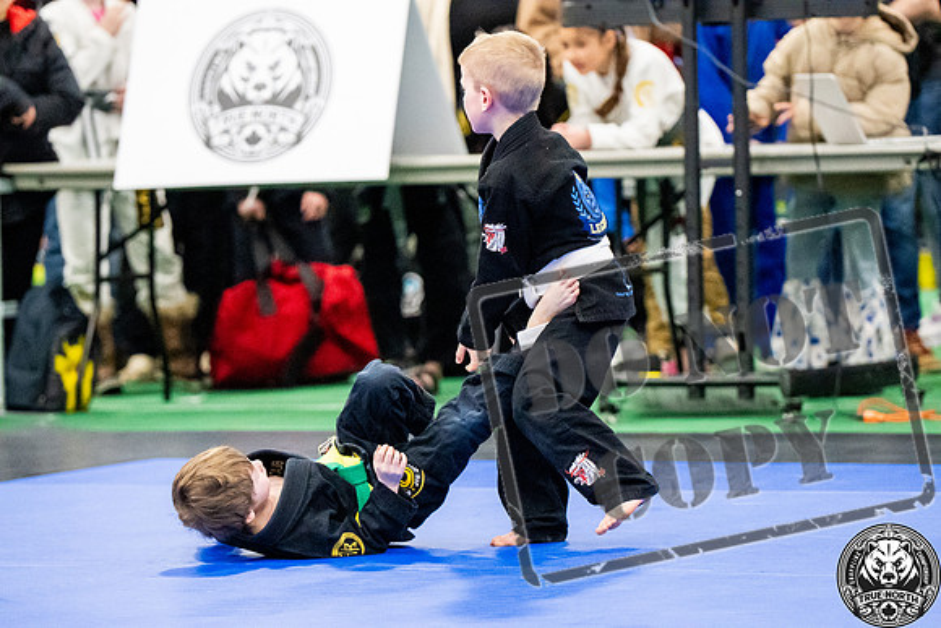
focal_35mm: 222
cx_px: 470
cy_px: 314
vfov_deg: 6.2
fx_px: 5804
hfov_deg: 9.3
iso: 6400
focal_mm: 148
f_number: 2.8
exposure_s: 1/500
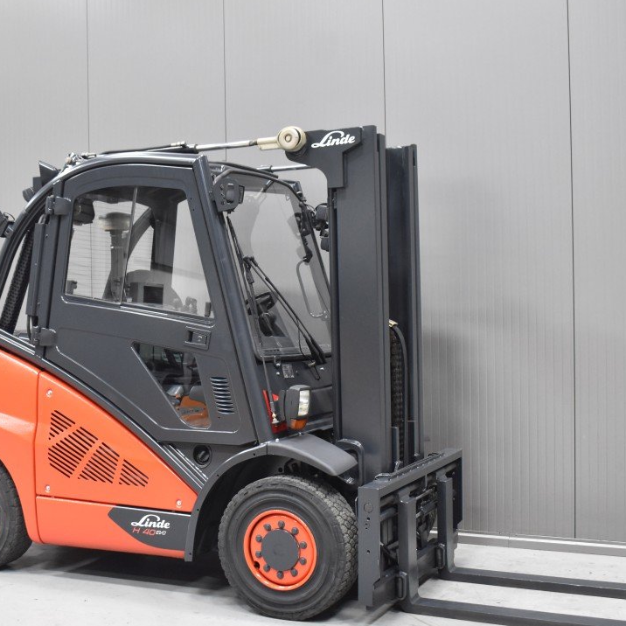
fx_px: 962
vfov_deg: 36.0
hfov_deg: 35.9
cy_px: 338
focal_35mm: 47
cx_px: 239
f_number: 4.5
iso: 1600
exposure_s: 1/30
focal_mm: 22
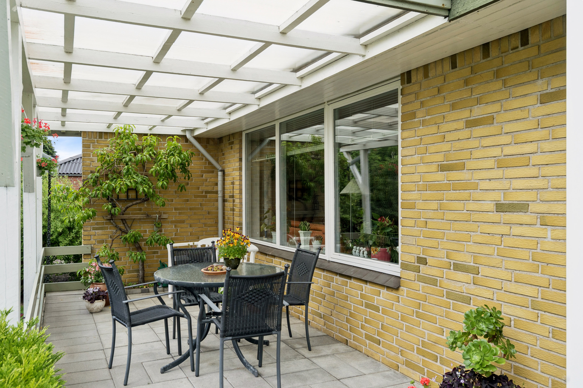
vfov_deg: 45.0
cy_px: 194
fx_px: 470
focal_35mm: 29
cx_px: 292
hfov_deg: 63.7
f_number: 7.1
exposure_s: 1/320
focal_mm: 29
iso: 800
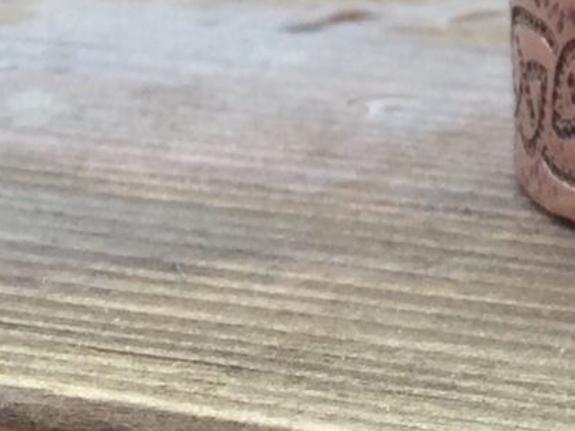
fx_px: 3023
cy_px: -152
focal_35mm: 182
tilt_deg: -13.4
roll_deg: -1.0
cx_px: 1278
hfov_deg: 9.8
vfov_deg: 8.0
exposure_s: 1/250
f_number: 2.2
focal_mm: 4.15
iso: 32
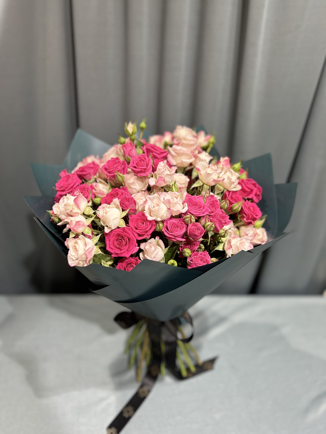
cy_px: 217
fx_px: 326
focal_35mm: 26
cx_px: 163
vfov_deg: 67.3
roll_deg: -4.8
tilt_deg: -28.4
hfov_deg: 53.1
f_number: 1.5
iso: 50
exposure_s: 1/120
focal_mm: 5.7
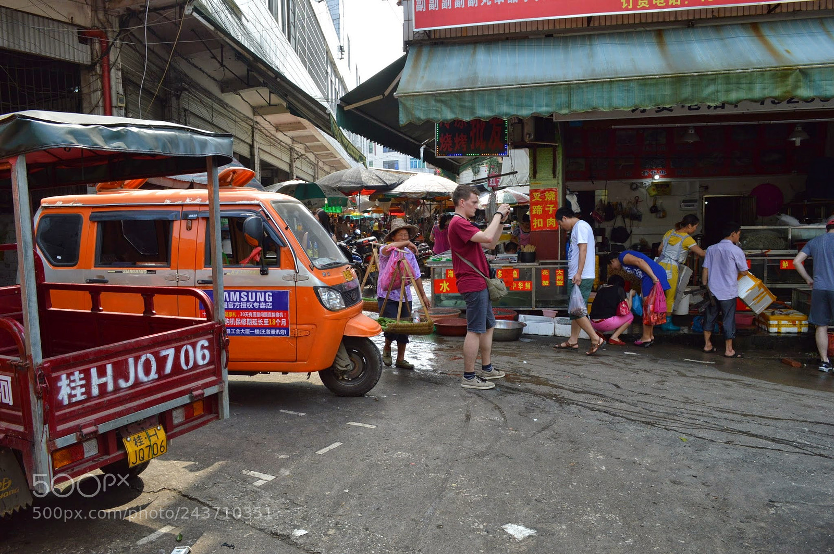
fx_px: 625
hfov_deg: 67.4
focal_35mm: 27
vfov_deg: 47.9
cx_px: 417
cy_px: 277
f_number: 6.3
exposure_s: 1/500
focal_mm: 18
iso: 400
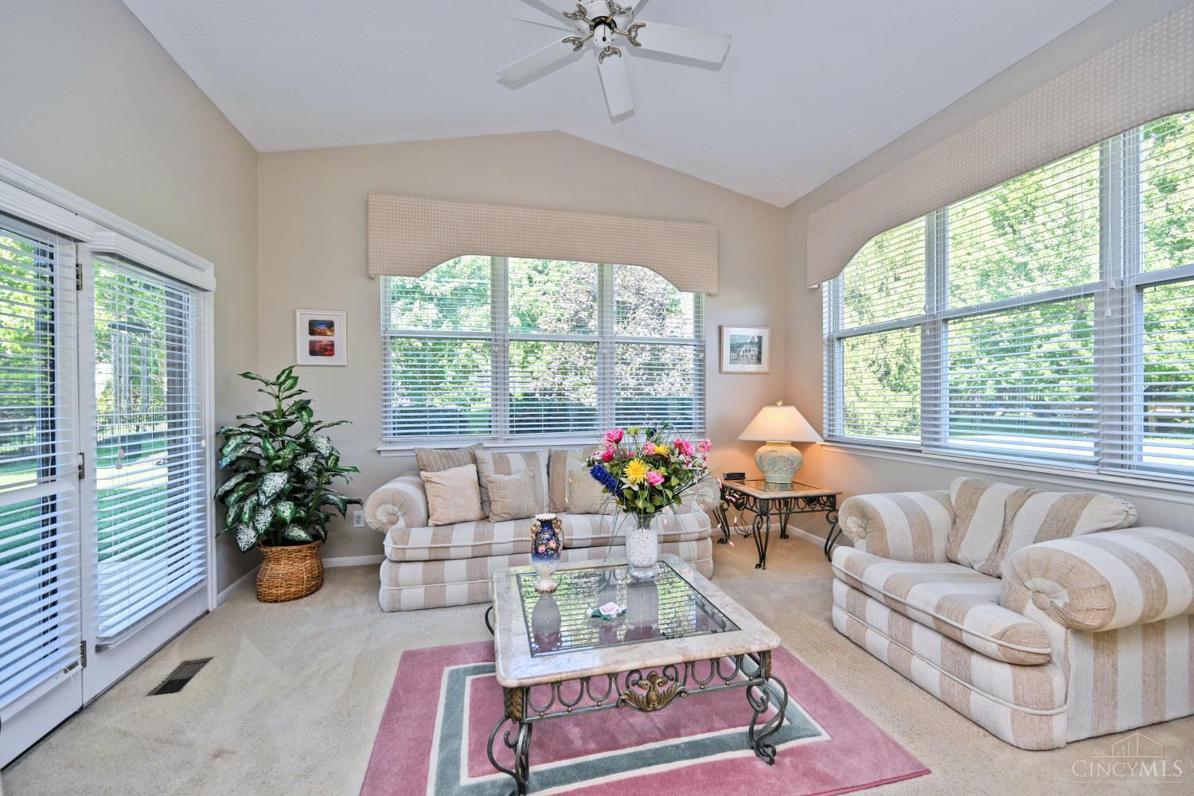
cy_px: 398
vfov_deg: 81.2
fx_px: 464
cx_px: 597
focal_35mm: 14
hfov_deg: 104.3
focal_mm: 14
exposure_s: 1/80
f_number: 5
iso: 200
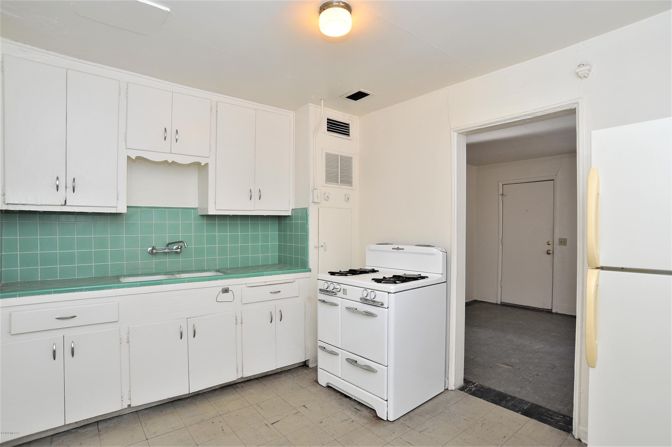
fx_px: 336
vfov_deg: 67.3
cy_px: 224
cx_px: 336
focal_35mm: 18
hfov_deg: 90.0
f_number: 8
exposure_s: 1/30
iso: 640
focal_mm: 18
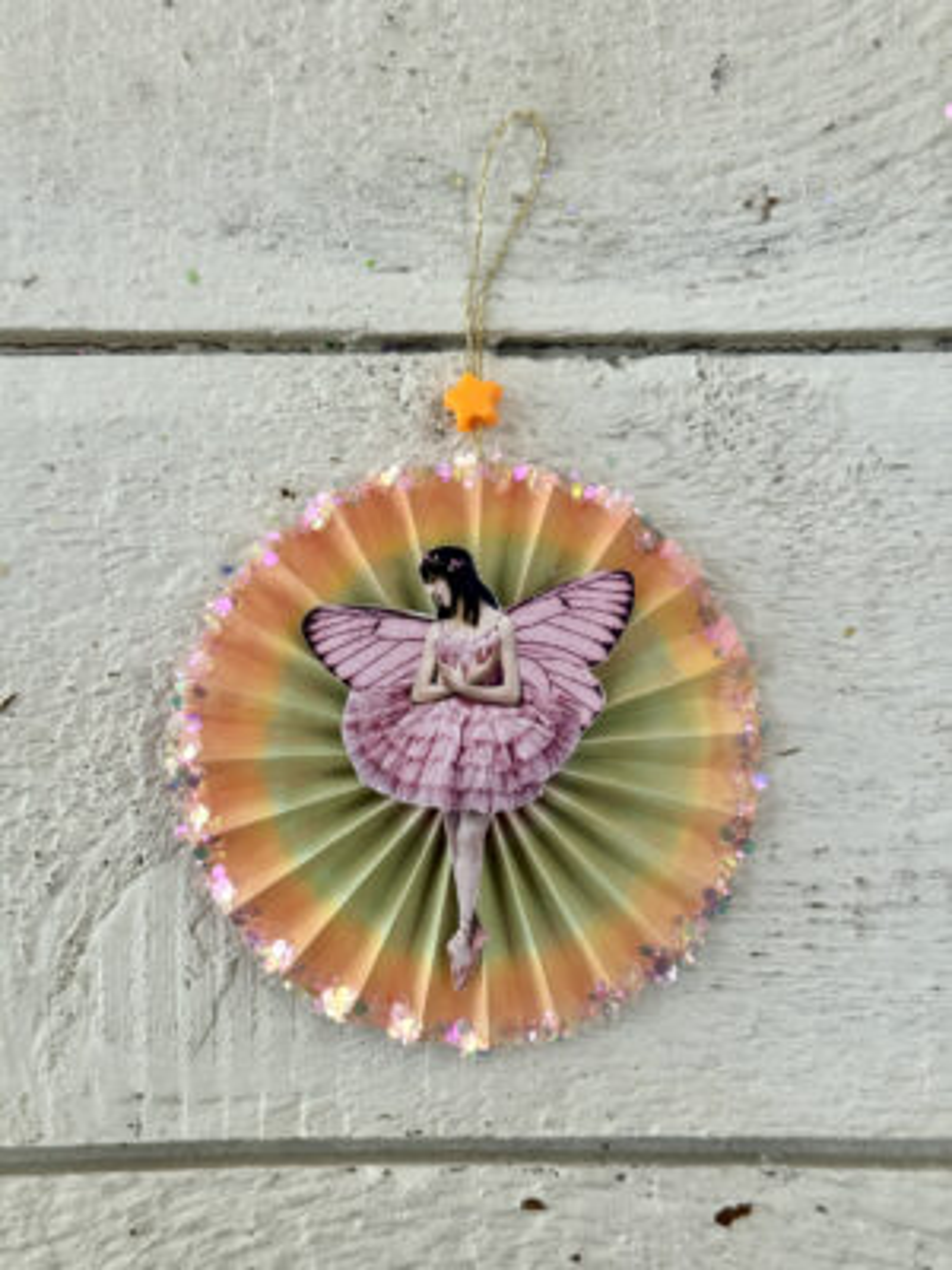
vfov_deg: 39.7
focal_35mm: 48
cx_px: 476
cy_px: 635
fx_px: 1760
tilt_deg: -83.8
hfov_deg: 30.3
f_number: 1.78
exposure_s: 1/1114
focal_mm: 6.76
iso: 64
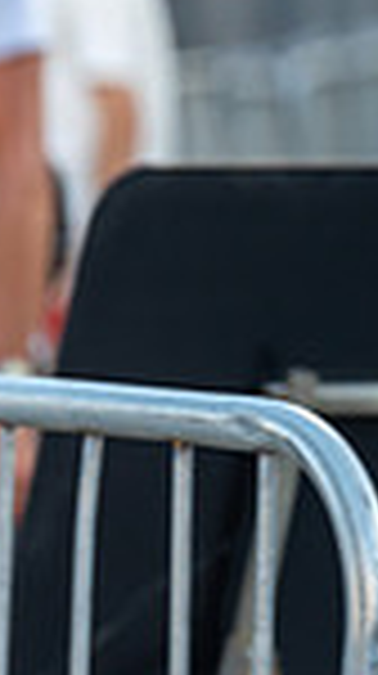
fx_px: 12390
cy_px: 539
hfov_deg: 1.7
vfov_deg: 3.1
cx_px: -1109
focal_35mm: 693
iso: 500
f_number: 3.2
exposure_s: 1/800
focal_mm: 143
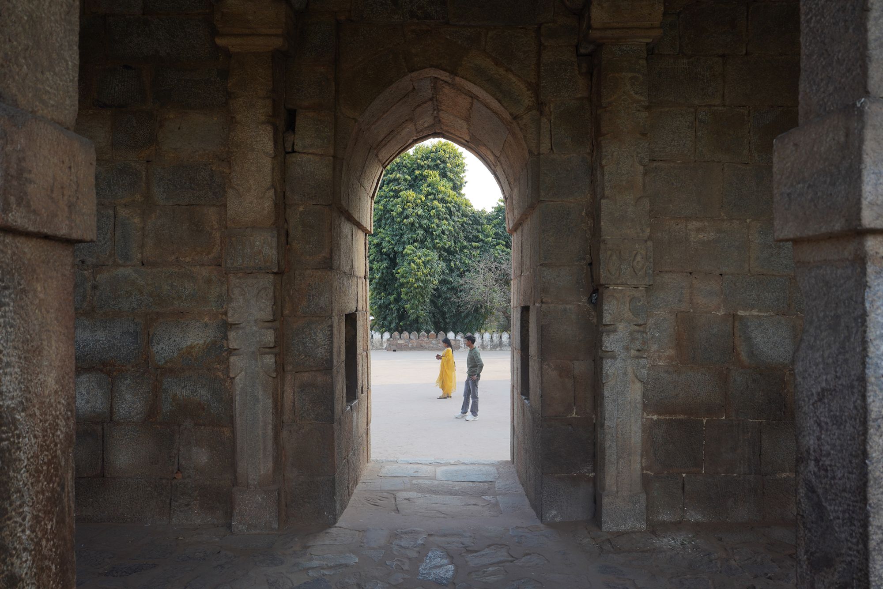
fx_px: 589
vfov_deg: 53.1
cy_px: 294
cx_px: 442
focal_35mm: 24
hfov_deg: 73.7
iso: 100
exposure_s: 1/100
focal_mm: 24
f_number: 4.5
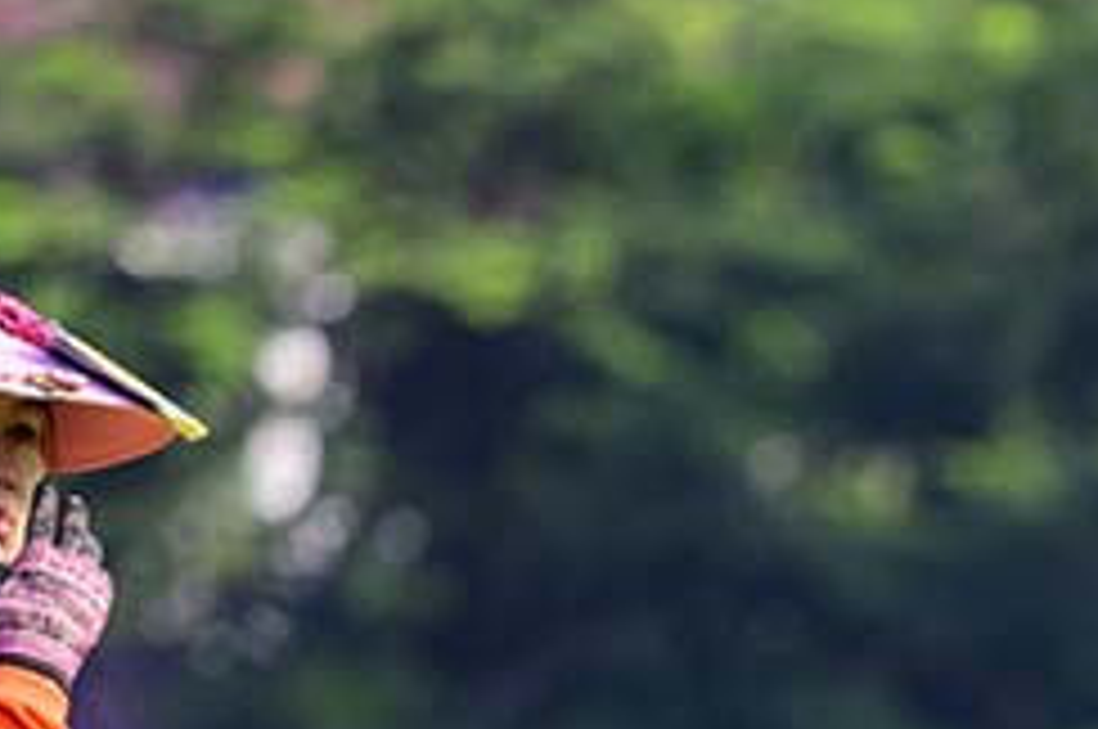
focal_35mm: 650
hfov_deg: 3.2
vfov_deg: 2.1
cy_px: 1318
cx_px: 1188
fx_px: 19798
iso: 720
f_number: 2.8
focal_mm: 165
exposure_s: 1/3200
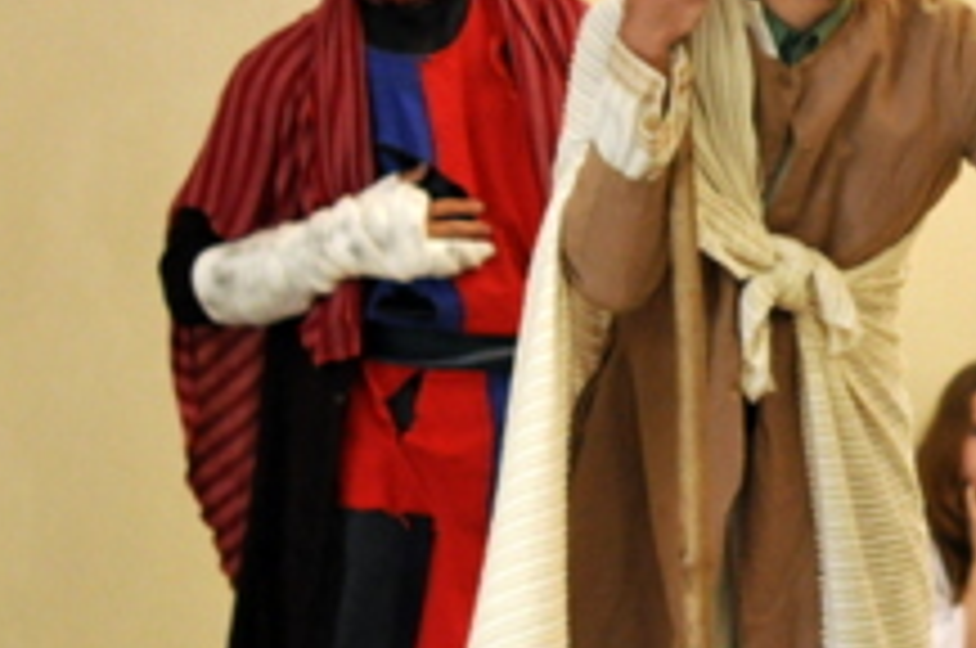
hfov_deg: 8.4
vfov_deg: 5.7
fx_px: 6551
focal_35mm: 242
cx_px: 1124
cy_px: 263
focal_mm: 50
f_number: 2.5
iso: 1250
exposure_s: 1/80
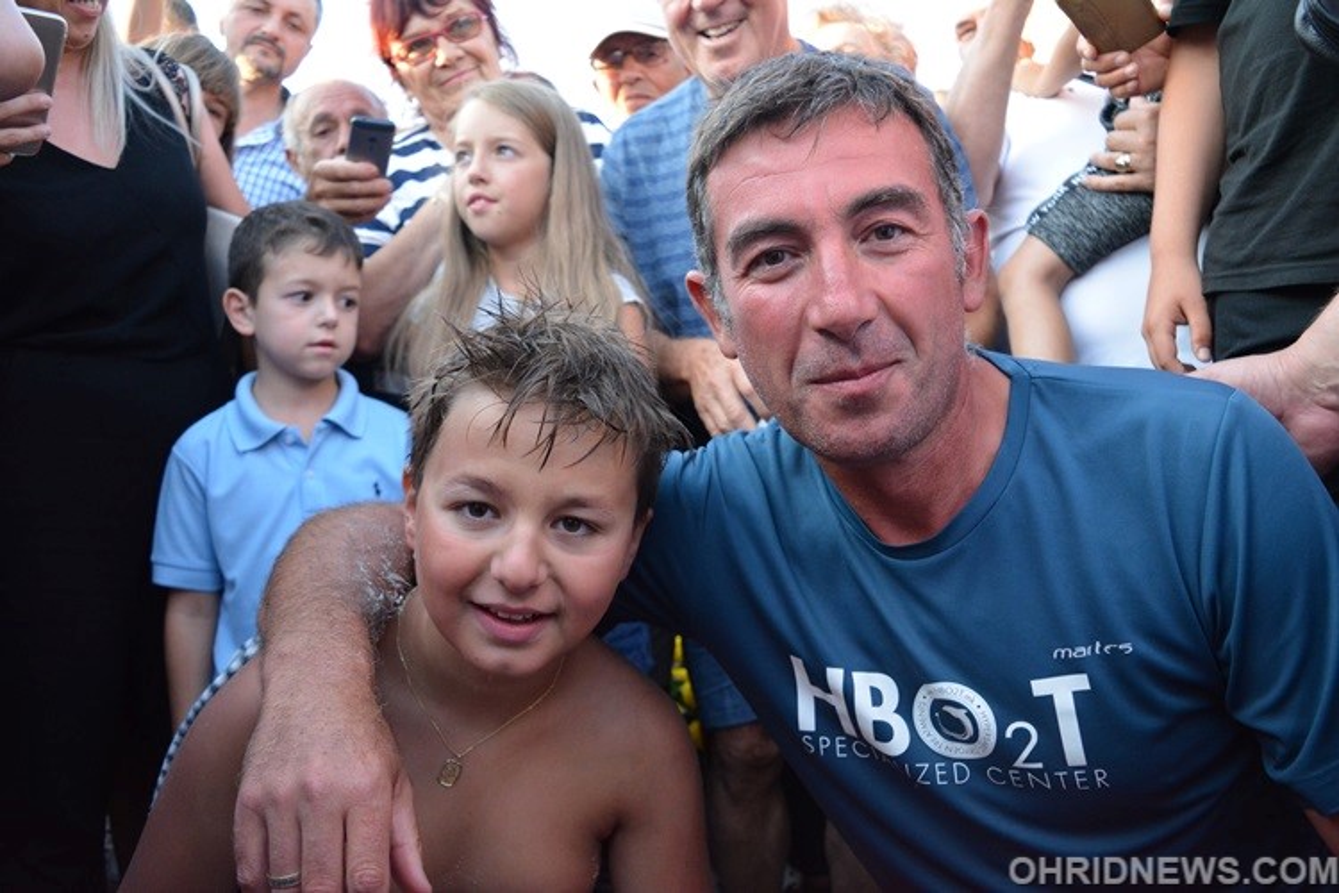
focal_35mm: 27
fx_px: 1004
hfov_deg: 67.4
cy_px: 446
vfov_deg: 47.9
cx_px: 670
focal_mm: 18
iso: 1600
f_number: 3.5
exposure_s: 1/500
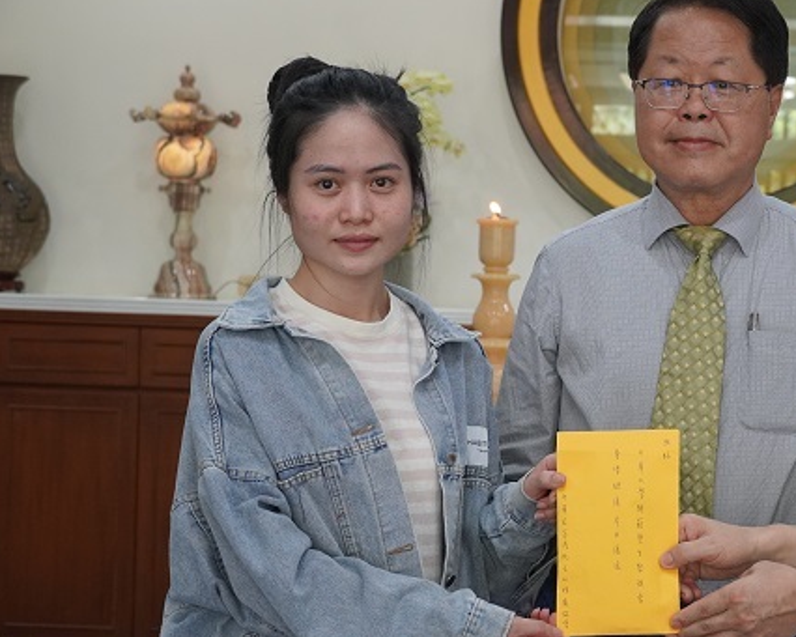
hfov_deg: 19.0
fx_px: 2356
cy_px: 394
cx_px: 656
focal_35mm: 100
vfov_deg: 15.4
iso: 1600
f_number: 5
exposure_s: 1/160
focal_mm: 42
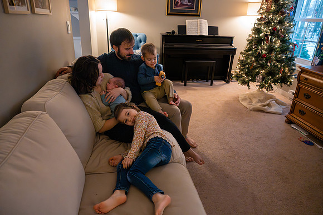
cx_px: 162
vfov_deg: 53.2
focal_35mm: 24
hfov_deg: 73.7
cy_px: 108
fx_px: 215
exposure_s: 1/250
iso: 16000
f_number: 5
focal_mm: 24
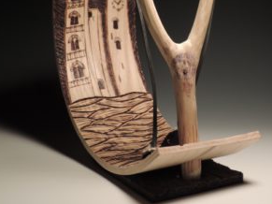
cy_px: 63
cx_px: 199
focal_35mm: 58
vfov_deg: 25.0
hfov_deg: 32.7
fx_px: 456
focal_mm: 6.2
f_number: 3.3
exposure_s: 1/20
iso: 100
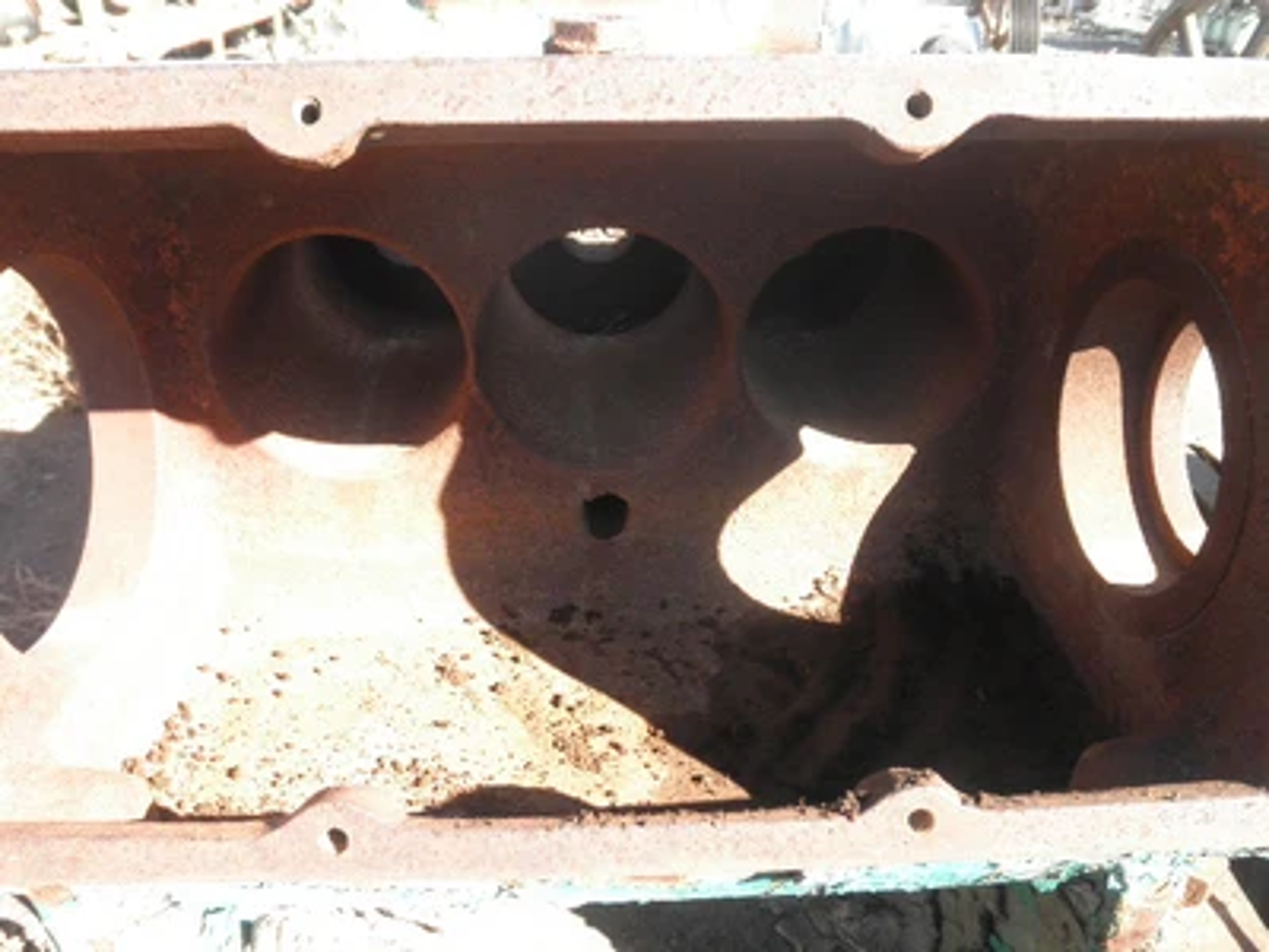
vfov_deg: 49.7
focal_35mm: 28
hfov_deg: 63.4
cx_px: 634
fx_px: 1026
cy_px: 476
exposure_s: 1/125
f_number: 3
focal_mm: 5
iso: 64
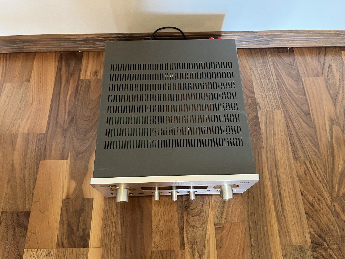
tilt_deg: -65.9
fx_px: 259
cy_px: 130
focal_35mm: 26
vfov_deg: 53.1
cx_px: 172
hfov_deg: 67.3
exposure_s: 1/33
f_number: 1.6
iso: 400
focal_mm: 5.1
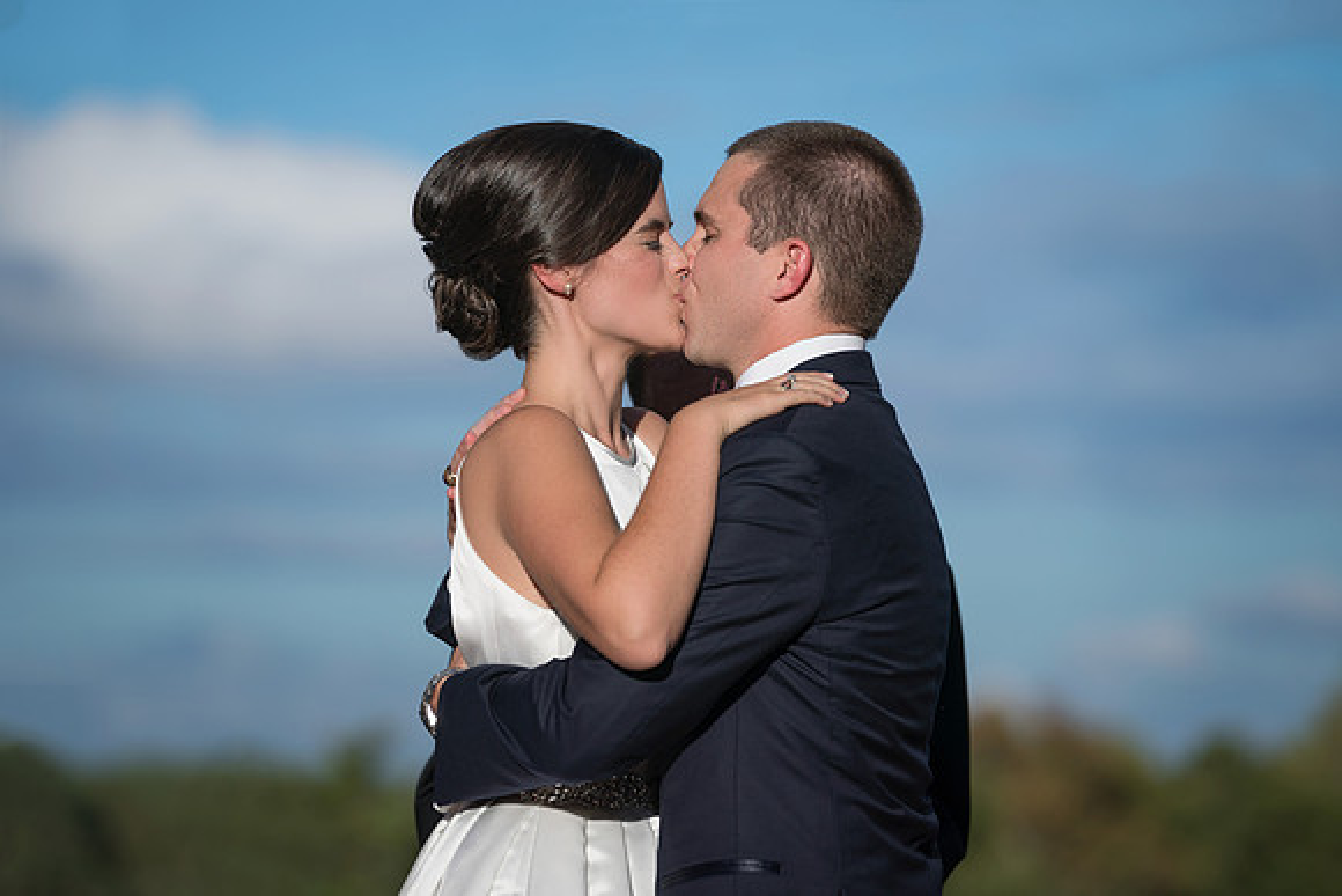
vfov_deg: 6.9
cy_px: 448
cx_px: 671
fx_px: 7457
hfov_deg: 10.3
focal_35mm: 200
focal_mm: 200
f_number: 4
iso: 100
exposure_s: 1/1600
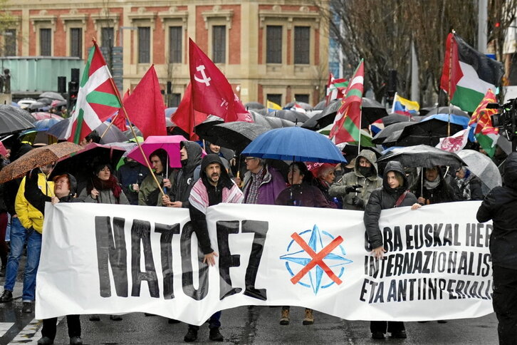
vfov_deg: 10.6
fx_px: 1852
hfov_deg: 15.9
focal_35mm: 129
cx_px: 258
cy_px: 172
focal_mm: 86
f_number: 4
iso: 1600
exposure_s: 1/2500
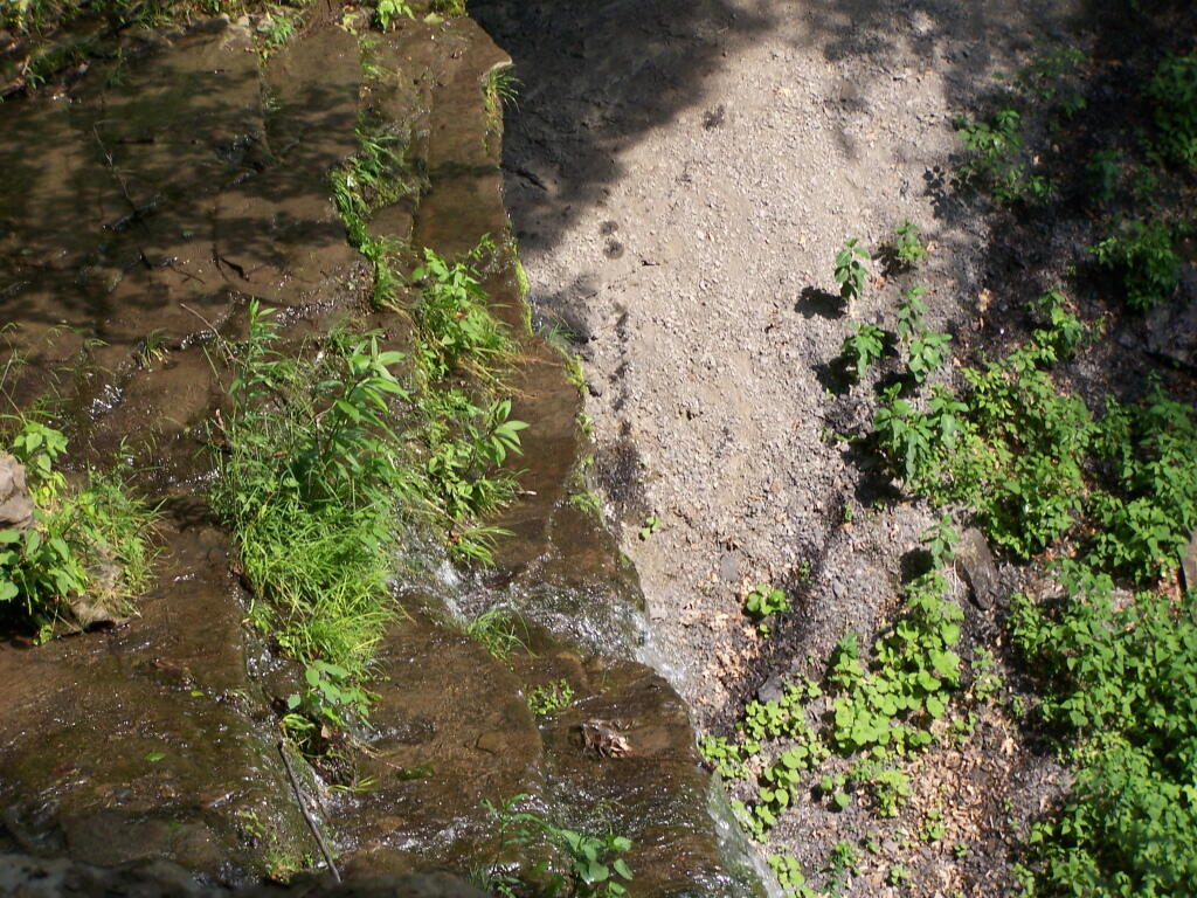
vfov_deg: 12.7
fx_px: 4046
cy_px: 449
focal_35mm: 117
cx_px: 598
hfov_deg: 16.8
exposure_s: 1/400
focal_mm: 19.4
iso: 80
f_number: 3.2
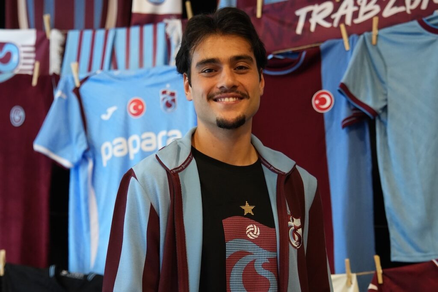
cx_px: 219
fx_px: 681
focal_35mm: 56
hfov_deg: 35.6
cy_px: 146
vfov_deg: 24.2
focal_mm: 56
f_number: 2.2
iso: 4000
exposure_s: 1/500
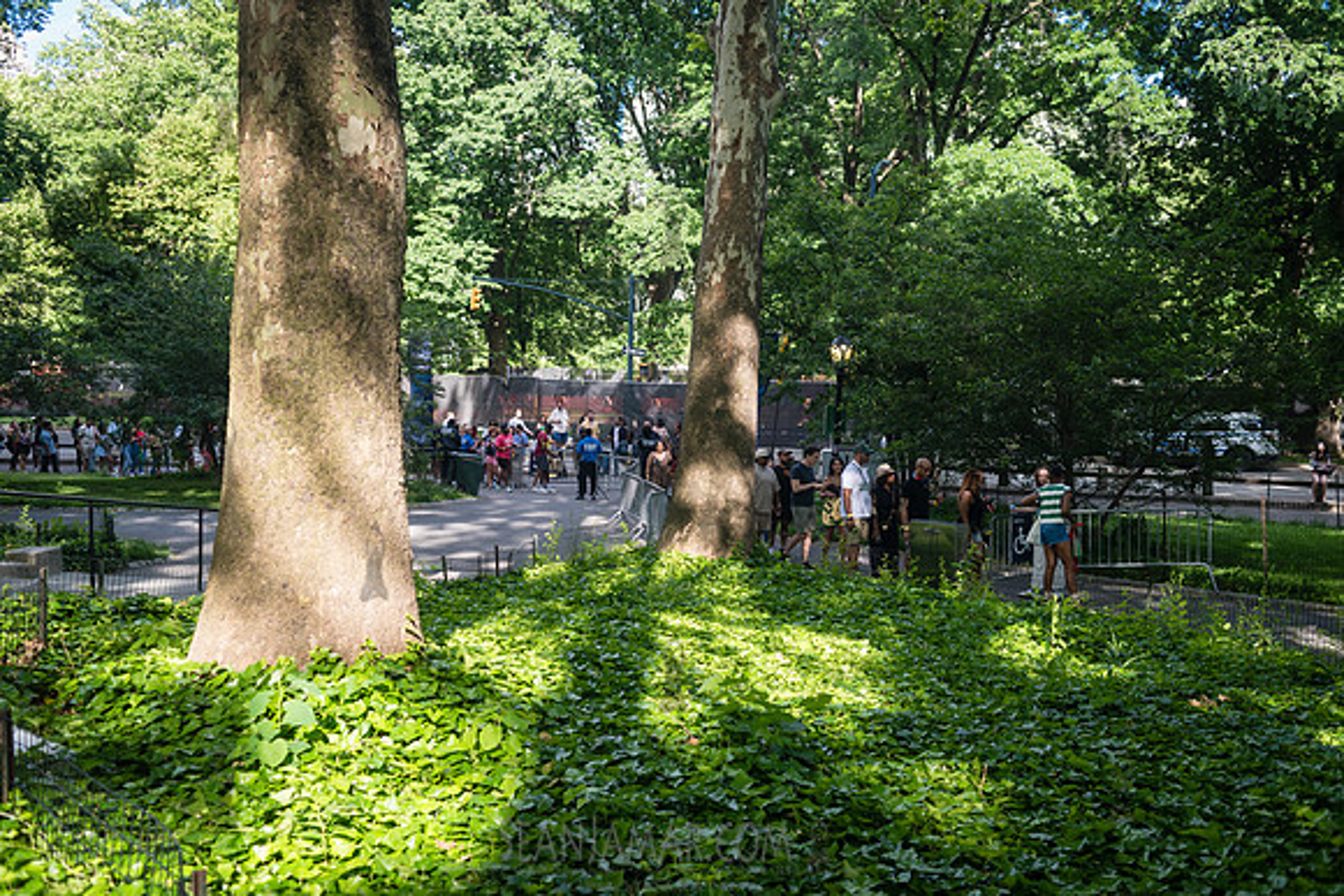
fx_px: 1307
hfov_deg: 54.4
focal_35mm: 35
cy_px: 448
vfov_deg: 37.9
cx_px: 672
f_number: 3.5
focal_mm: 35
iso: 400
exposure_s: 1/640
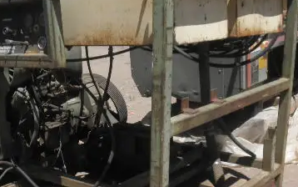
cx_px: 97
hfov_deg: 37.7
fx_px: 431
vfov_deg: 24.4
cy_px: 114
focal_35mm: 53
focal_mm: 5
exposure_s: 1/125
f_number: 8.5
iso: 64
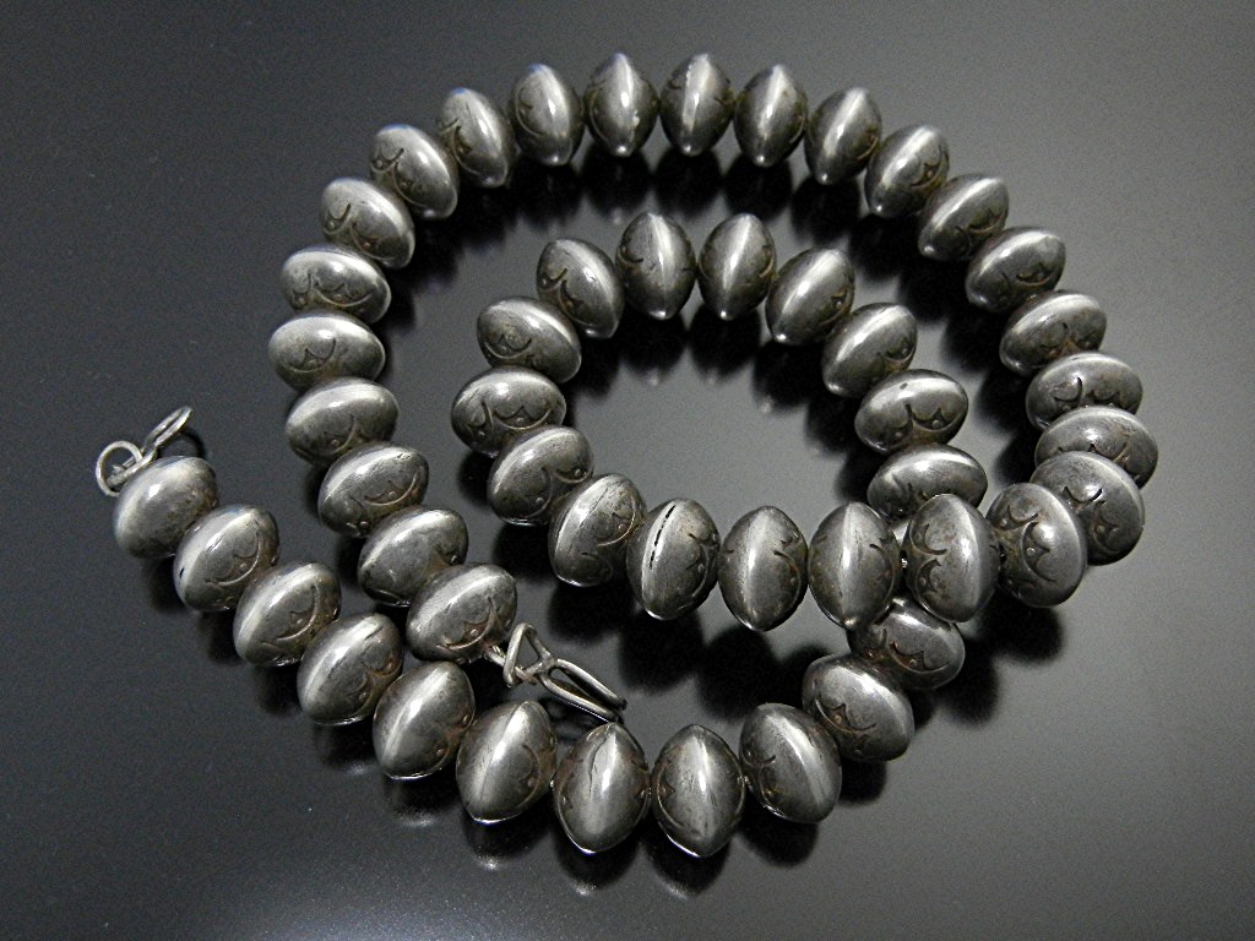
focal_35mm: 45
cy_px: 470
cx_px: 628
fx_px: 1631
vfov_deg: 32.2
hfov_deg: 42.1
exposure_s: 1/30
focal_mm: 8.1
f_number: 7.6
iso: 800
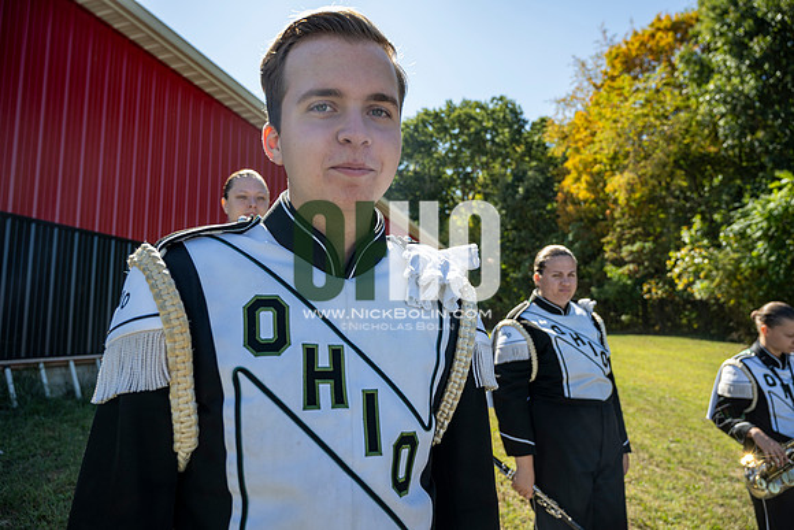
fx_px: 529
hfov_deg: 73.7
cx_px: 397
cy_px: 265
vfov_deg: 53.2
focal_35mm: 24
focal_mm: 24
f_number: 4.5
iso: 64
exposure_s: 1/250
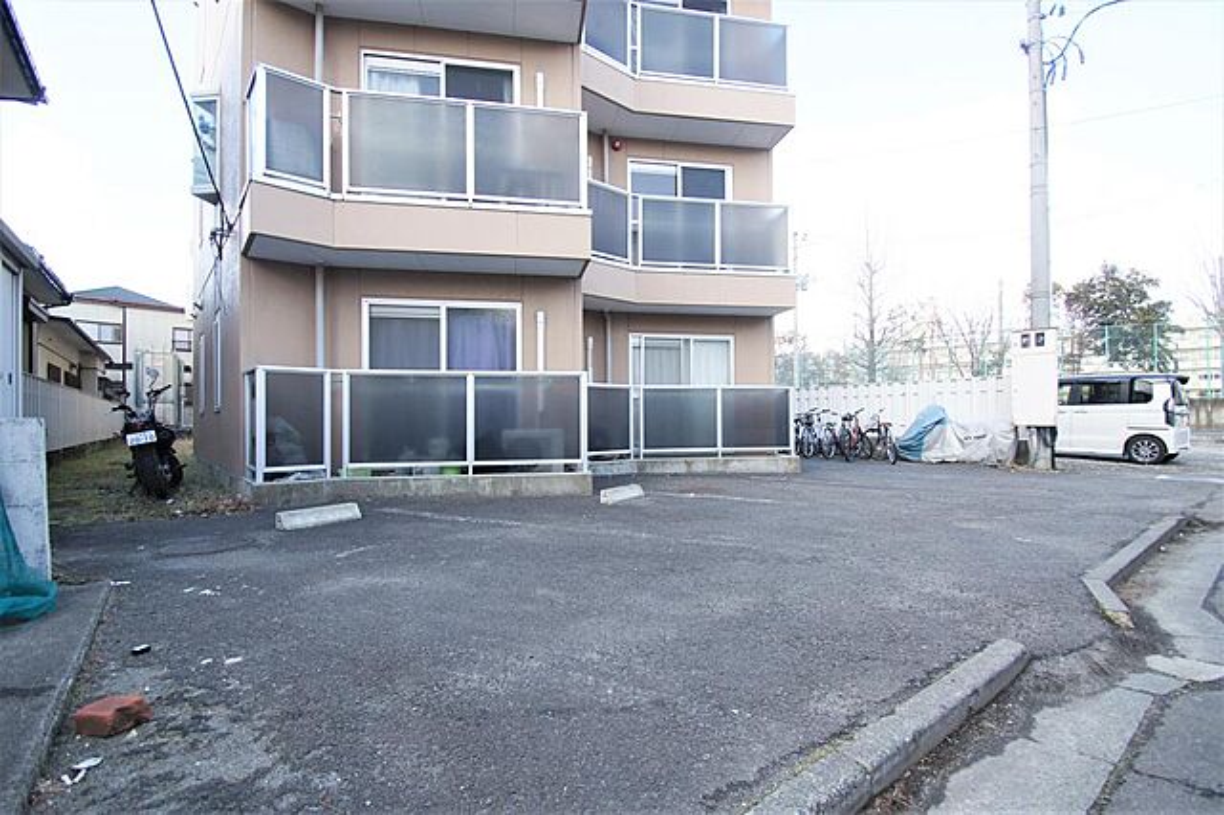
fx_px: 510
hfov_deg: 100.4
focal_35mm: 15
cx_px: 612
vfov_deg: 77.3
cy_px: 408
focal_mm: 10
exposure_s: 1/60
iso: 100
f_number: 5.6
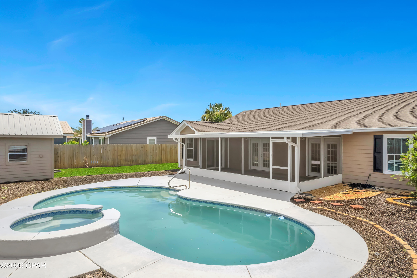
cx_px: 208
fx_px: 255
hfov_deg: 78.6
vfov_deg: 57.2
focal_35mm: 22
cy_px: 139
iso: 100
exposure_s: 1/4000
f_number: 2.8
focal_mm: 8.38
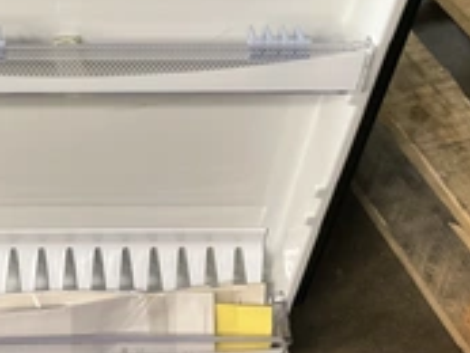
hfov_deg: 28.1
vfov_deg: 21.8
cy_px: 103
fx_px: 910
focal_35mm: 67
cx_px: 71
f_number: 1.8
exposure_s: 1/60
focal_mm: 3
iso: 160
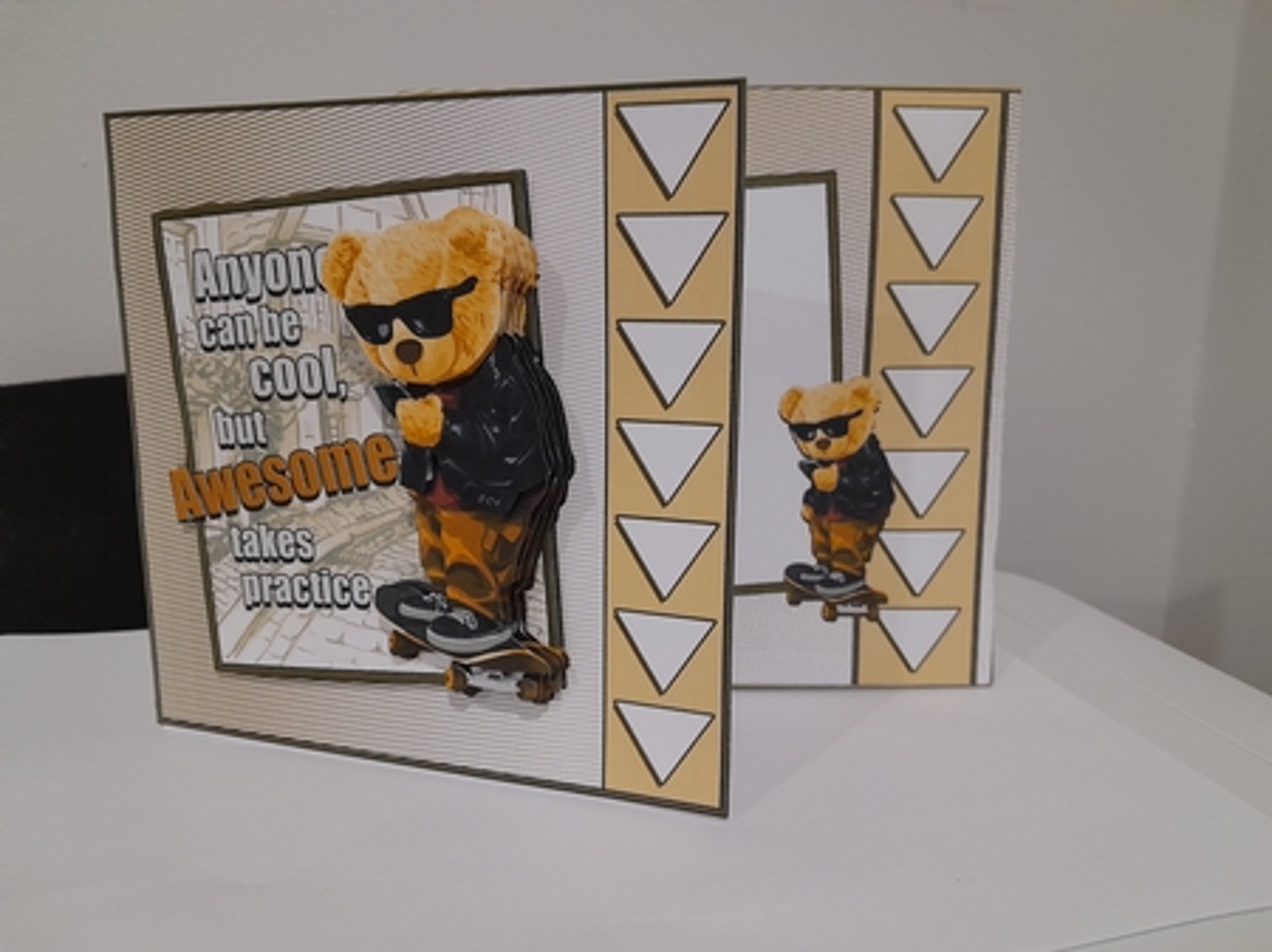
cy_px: 476
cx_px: 636
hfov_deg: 65.4
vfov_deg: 51.3
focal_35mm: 27
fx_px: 992
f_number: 1.8
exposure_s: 1/50
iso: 320
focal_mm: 4
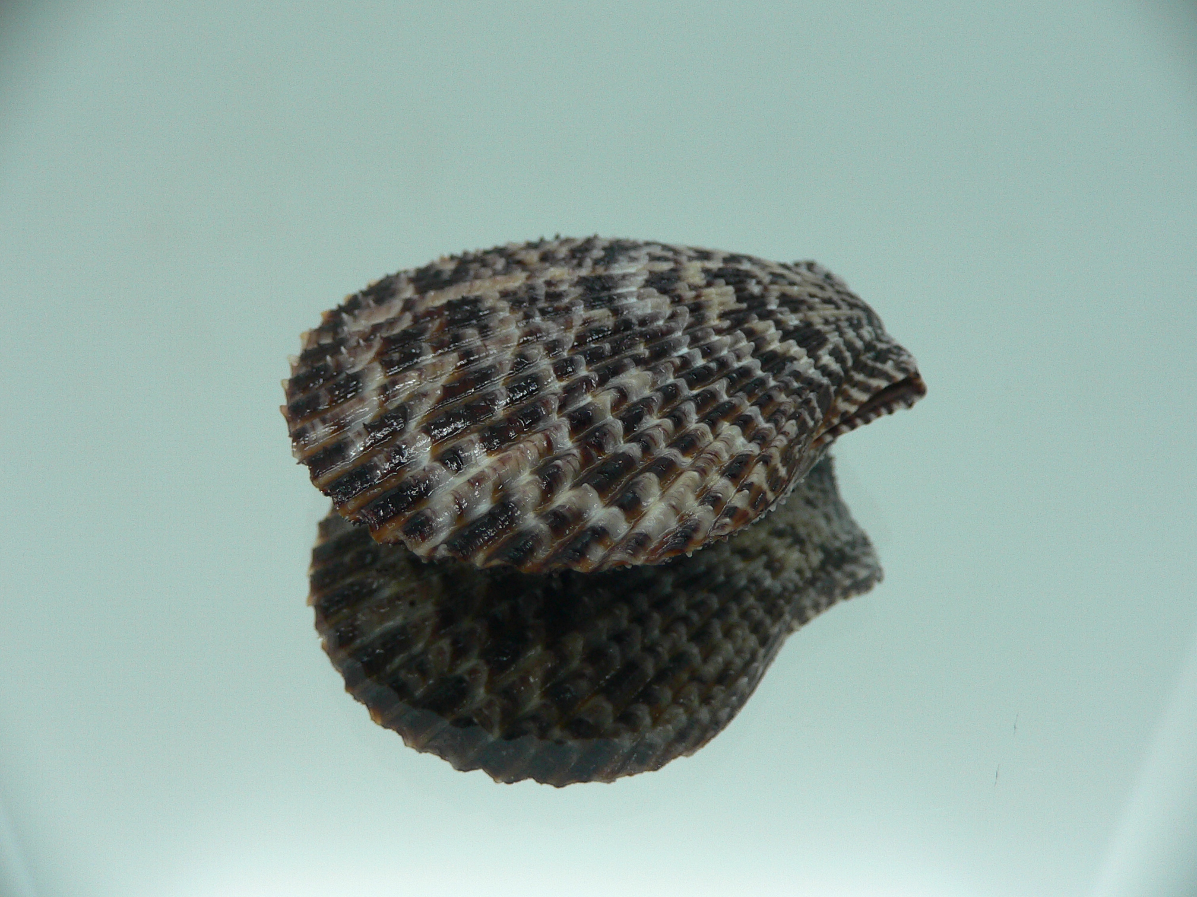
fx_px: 1210
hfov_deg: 52.6
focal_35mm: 35
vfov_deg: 40.7
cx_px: 598
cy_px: 448
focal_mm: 4.6
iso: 100
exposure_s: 1/60
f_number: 2.8
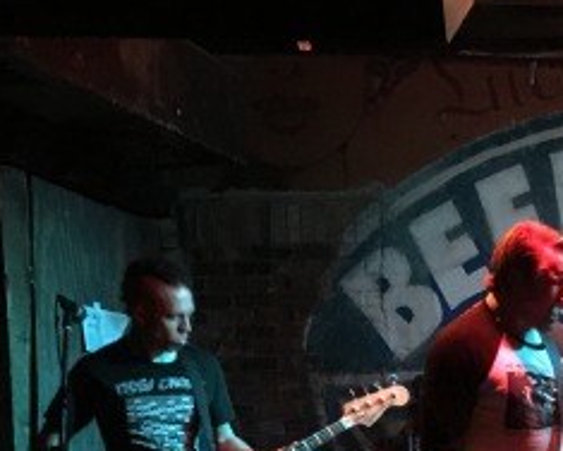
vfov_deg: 19.2
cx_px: 628
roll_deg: +1.3
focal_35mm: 77
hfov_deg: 23.2
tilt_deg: -3.3
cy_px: 477
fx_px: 1283
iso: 640
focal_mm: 4.15
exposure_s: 1/15
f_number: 2.2
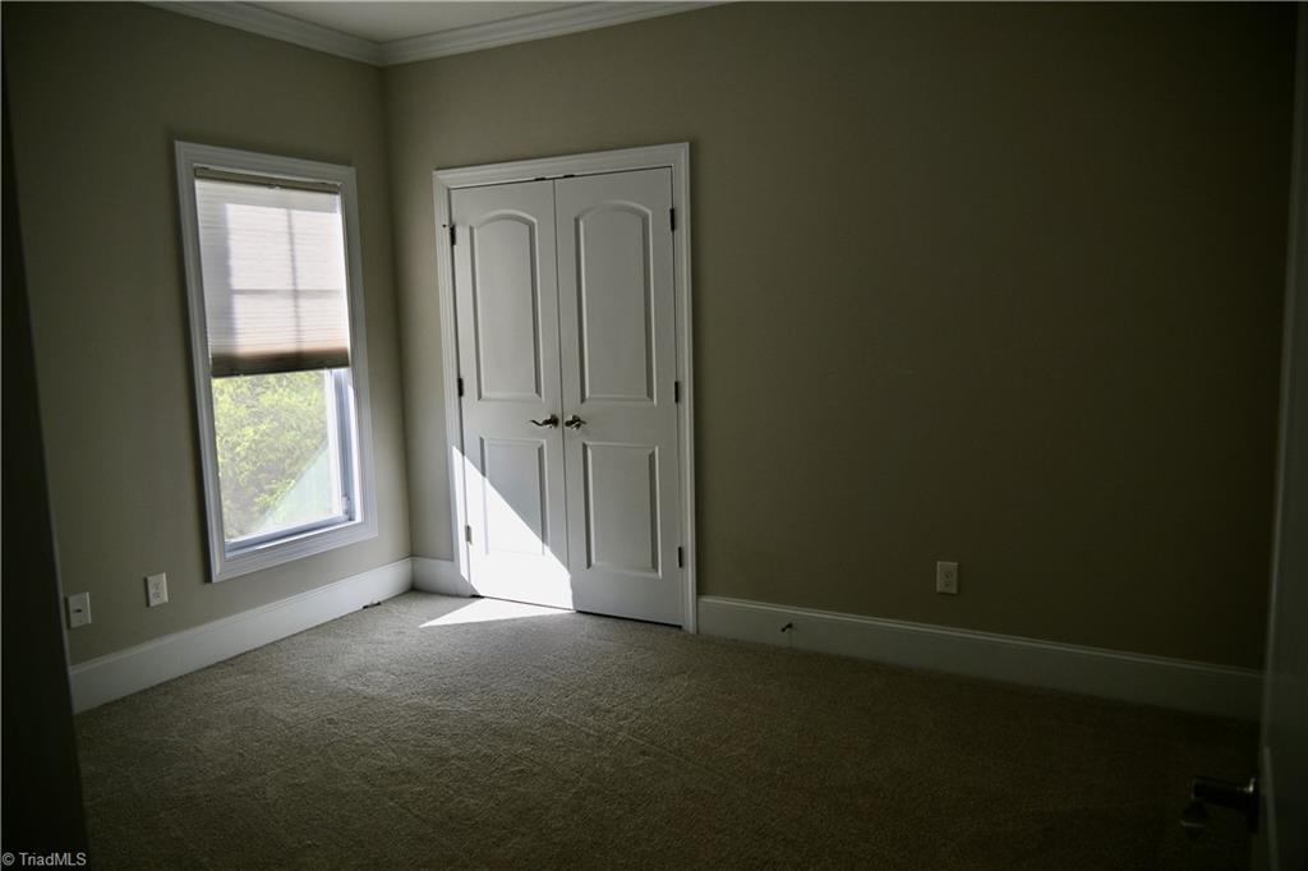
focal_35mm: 27
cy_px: 436
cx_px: 654
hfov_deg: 67.4
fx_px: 981
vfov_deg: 47.9
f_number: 4.5
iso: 200
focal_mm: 18
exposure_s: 1/250
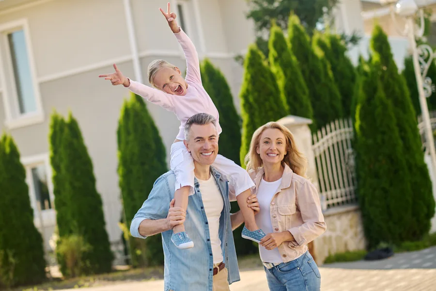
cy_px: 146
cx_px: 218
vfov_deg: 16.1
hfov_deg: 23.9
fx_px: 1029
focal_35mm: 85
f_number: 2.5
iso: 160
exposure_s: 1/1000
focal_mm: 85
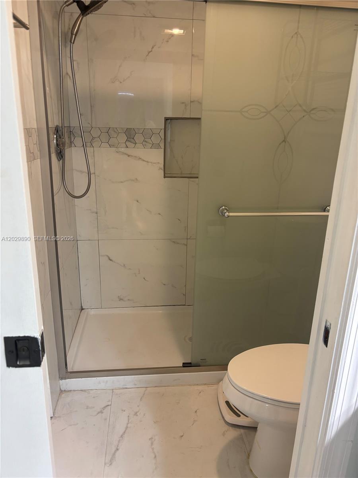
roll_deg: -2.5
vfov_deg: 67.3
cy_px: 239
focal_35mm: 26
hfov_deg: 53.1
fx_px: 359
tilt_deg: -18.6
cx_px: 179
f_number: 1.6
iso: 100
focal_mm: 5.96
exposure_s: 1/60
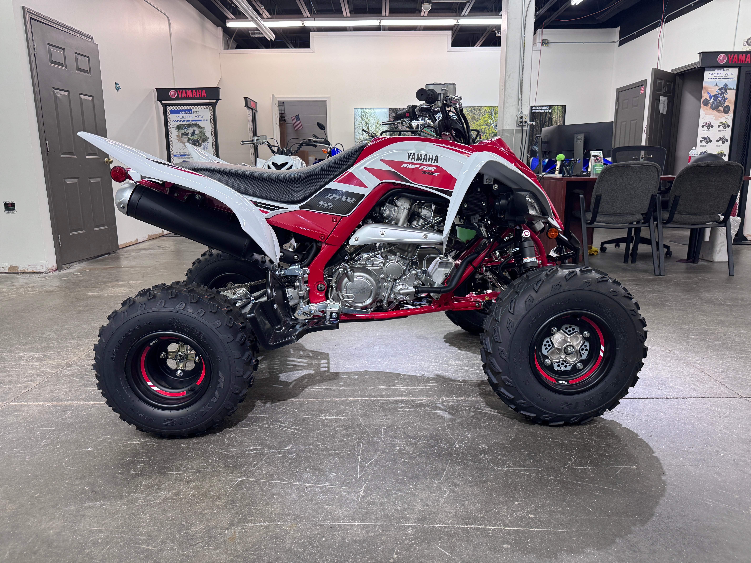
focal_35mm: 24
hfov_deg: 71.6
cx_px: 376
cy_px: 282
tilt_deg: -13.4
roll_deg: -0.3
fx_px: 521
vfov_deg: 56.8
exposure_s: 1/120
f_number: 1.78
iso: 200
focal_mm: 6.76
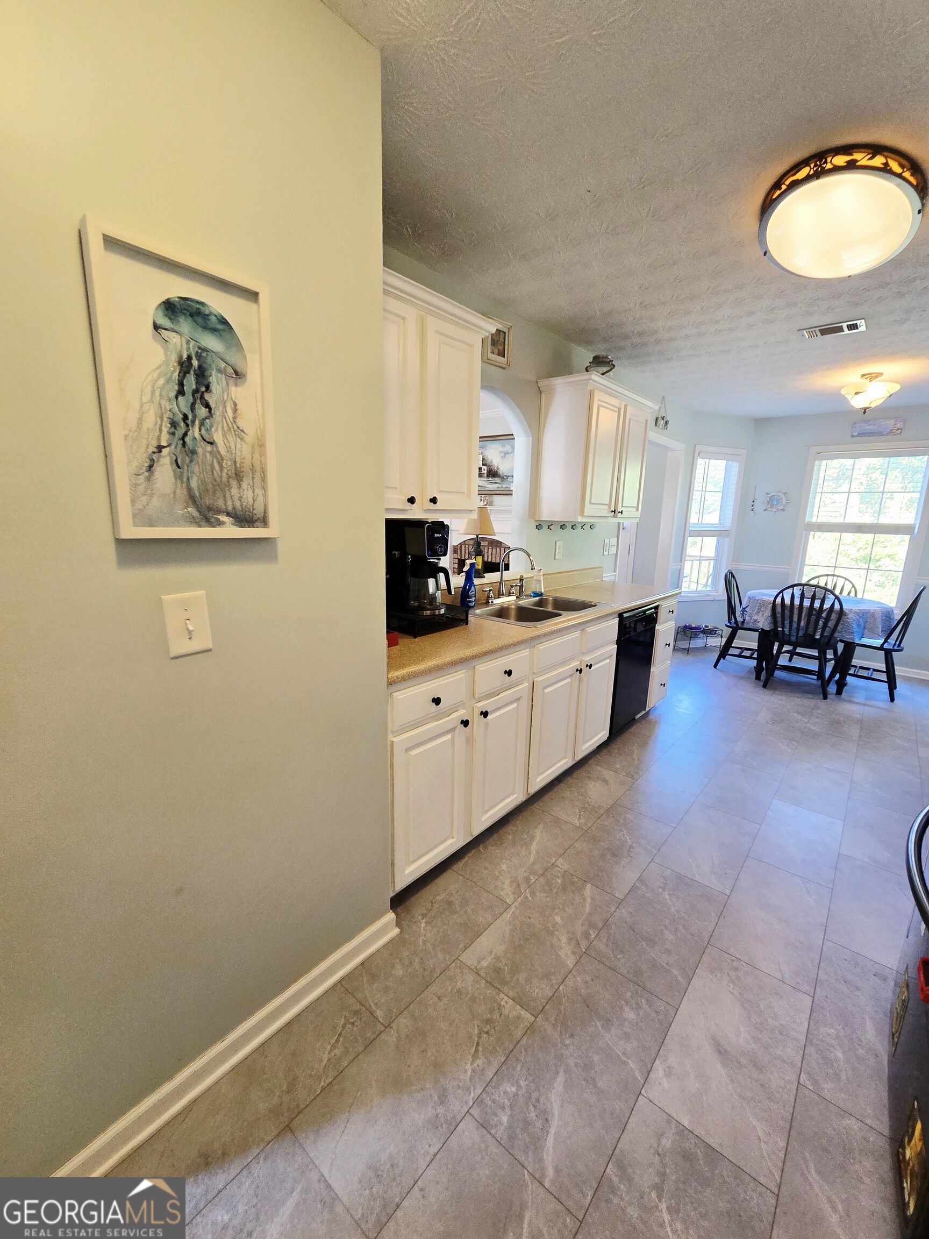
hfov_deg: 89.9
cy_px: 620
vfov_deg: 106.2
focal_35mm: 13
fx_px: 465
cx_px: 464
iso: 200
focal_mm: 2.2
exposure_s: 1/60.2
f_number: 2.2
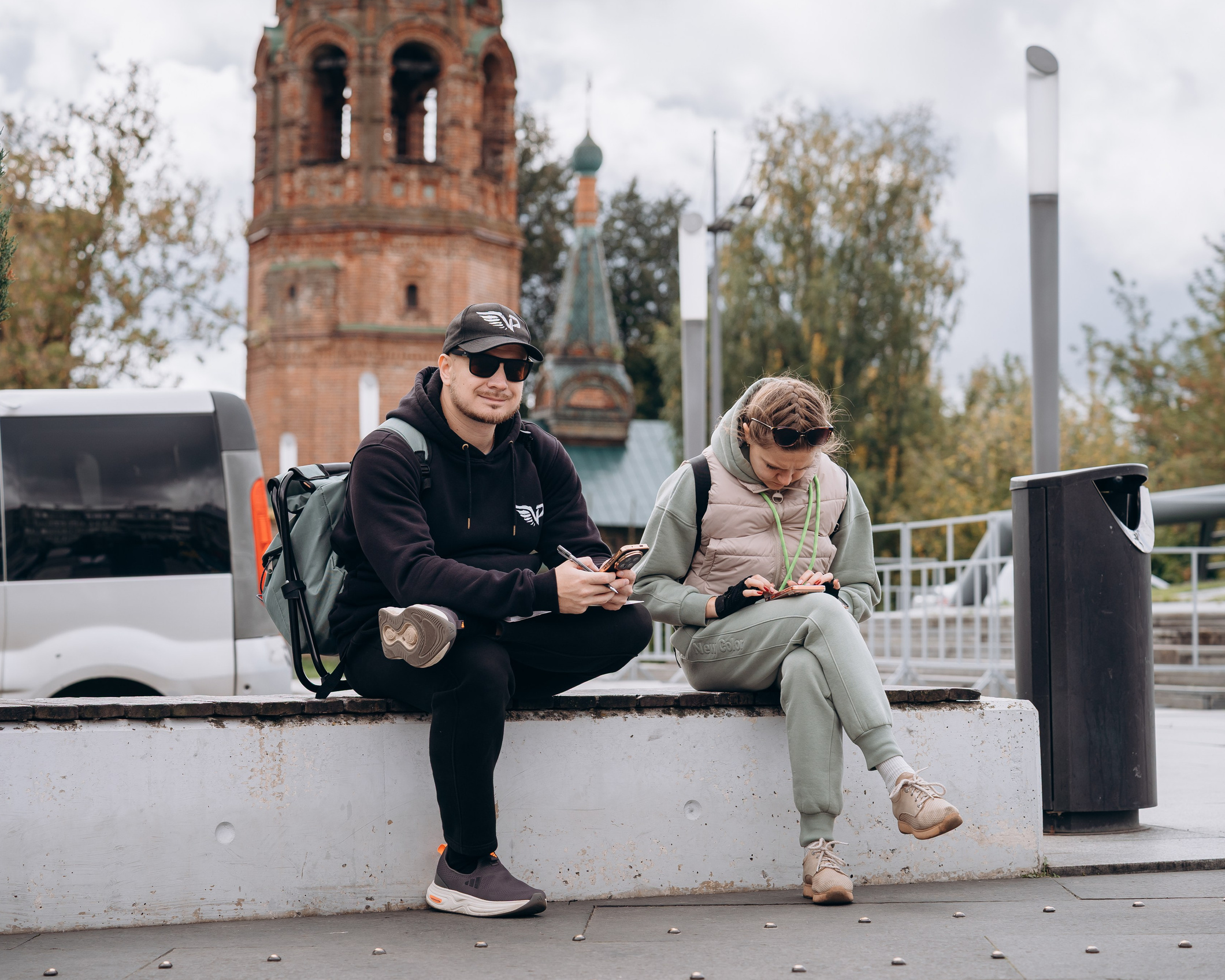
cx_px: 587
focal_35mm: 85
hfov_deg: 22.5
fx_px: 3082
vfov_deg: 18.1
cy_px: 492
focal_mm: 75
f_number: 4
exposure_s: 1/500
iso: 100
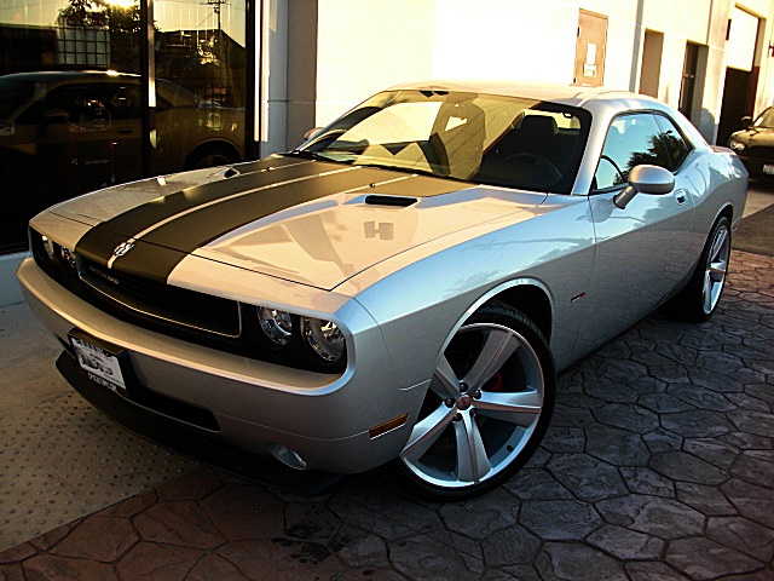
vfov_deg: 39.7
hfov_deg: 51.4
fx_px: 805
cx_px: 387
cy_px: 290
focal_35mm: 36
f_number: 2.8
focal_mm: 6.3
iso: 50
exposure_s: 1/160
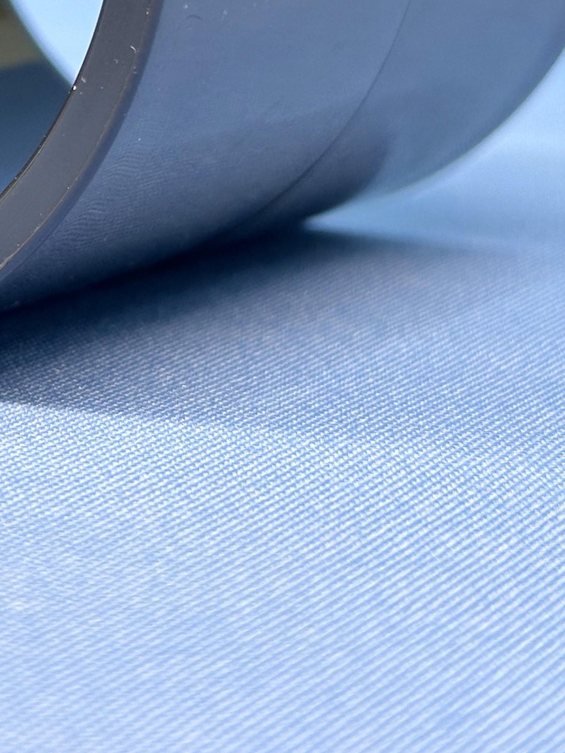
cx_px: -35
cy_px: -53
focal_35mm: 121
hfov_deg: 12.1
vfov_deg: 15.9
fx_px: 2632
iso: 64
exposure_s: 1/100
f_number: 1.78
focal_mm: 6.86
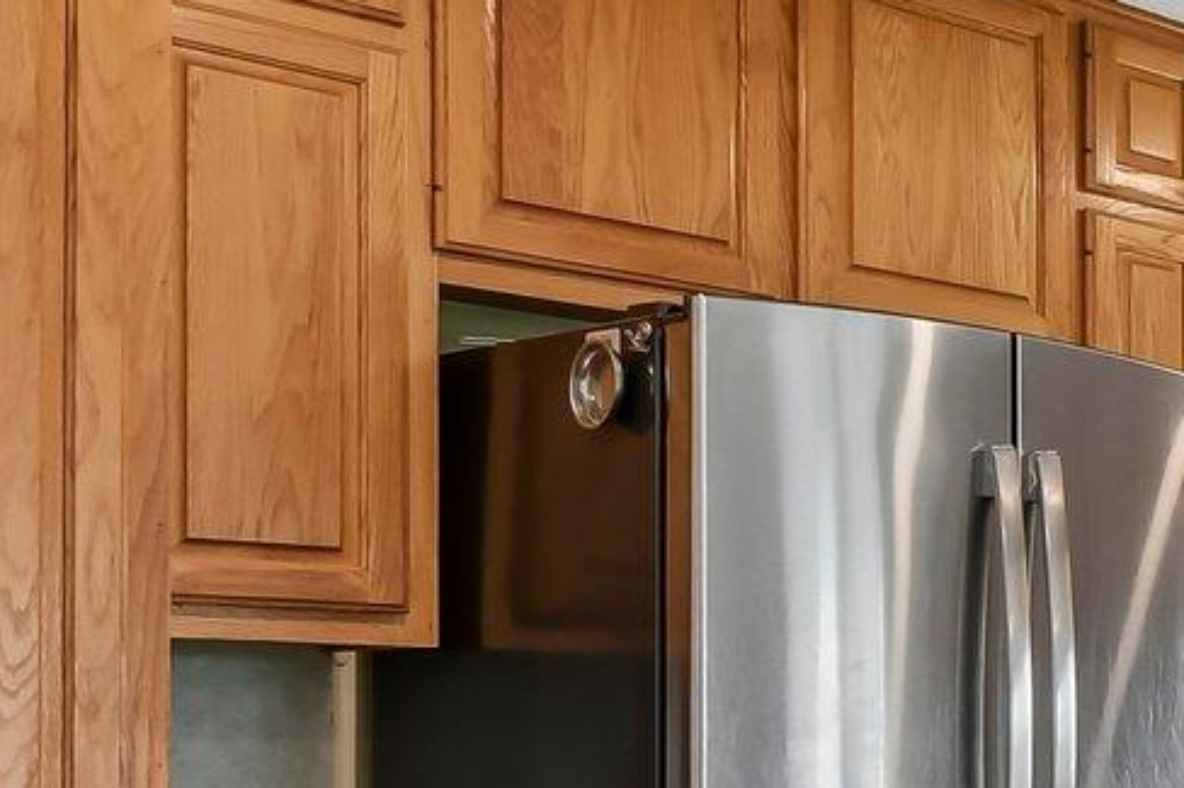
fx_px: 2071
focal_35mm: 63
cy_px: 644
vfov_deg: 21.3
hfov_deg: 22.9
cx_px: 1956
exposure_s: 1/10
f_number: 8
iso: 400
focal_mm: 10
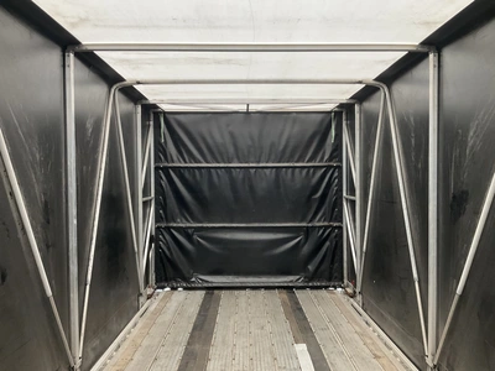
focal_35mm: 29
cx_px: 248
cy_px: 186
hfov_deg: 61.7
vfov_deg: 48.2
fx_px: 415
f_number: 1.8
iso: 64
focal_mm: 3
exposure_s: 1/63
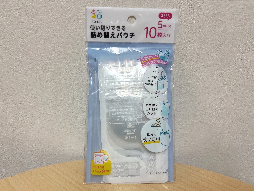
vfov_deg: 53.1
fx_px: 191
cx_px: 127
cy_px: 96
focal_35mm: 26
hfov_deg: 67.3
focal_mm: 5.96
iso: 160
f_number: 1.6
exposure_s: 1/60
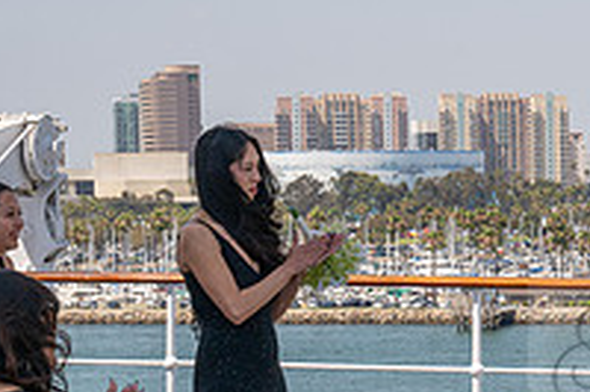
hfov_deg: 12.9
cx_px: 785
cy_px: 352
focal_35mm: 154
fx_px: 2522
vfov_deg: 8.9
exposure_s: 1/800
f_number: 8
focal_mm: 53
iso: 200
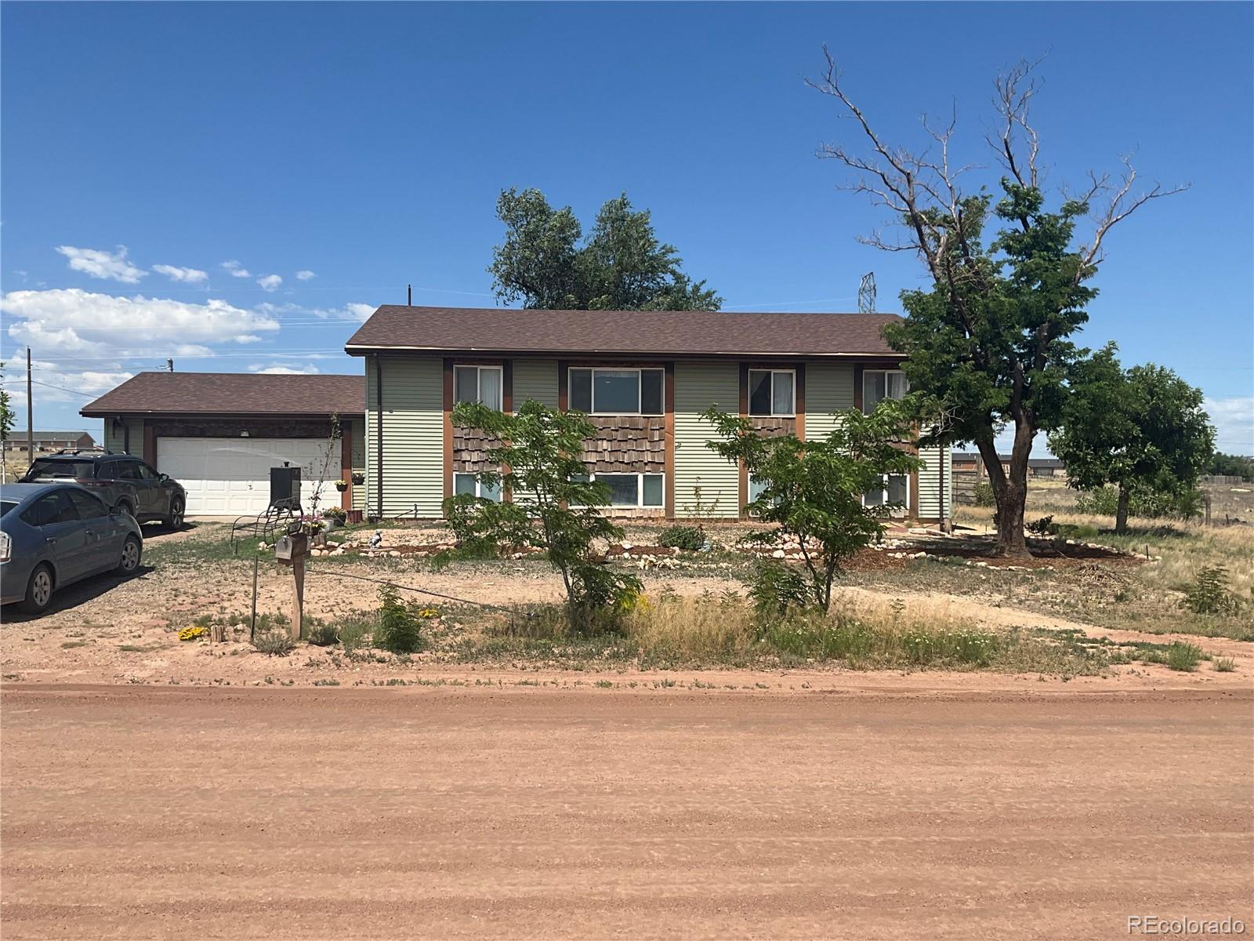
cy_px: 470
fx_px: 1051
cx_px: 627
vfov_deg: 48.2
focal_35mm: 29
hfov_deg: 61.7
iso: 25
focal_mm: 3
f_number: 1.8
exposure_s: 1/2538
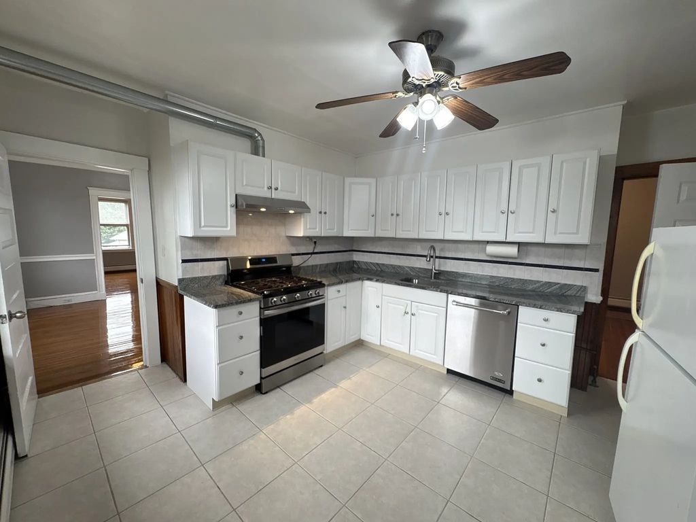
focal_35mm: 14
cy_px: 261
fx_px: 281
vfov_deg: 85.7
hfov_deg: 102.1
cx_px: 348
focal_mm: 2.22
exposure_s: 1/120
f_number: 2.2
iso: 125
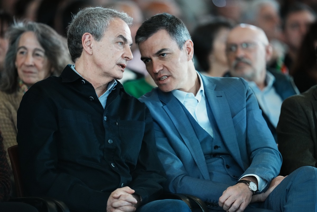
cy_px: 106
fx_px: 3522
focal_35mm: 400
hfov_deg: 5.2
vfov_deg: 3.4
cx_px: 158
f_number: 2.8
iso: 3200
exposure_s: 1/2000
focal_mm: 400
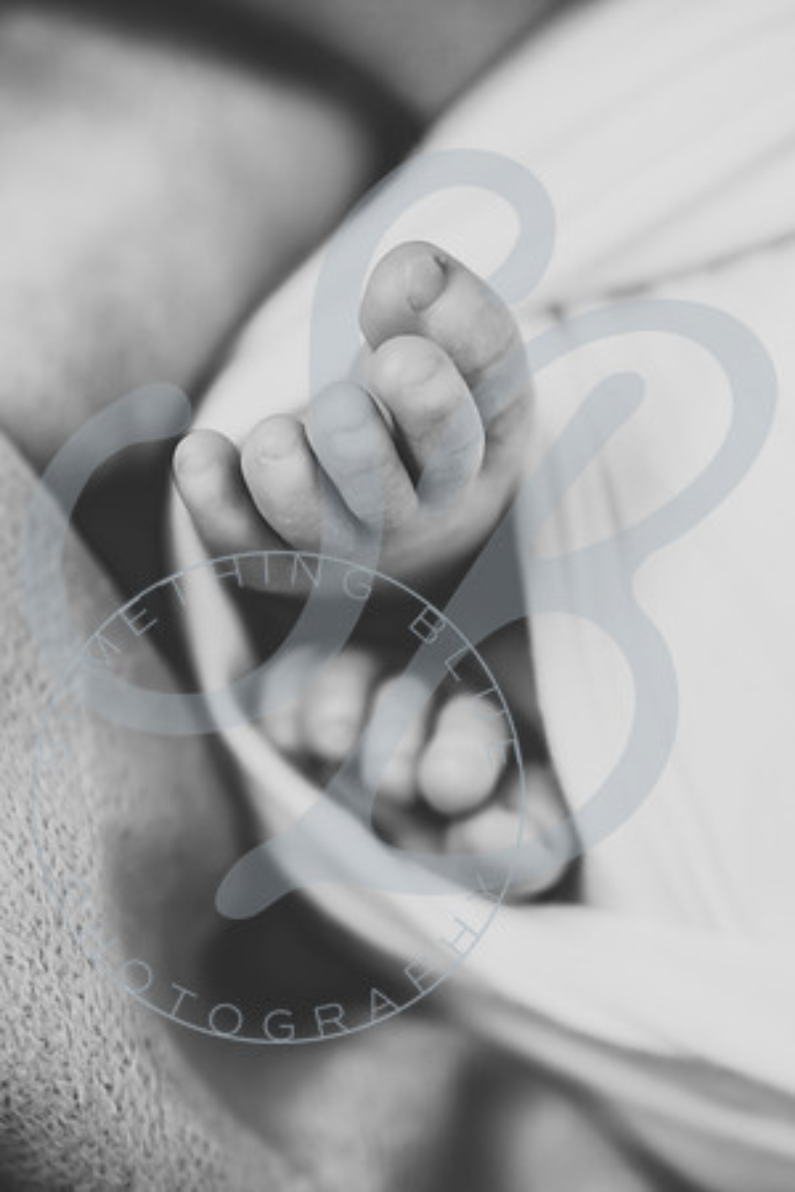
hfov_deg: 21.9
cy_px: 596
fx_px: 2054
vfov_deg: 32.4
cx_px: 398
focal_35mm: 62
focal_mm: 62
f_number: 5.6
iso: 640
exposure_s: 1/200
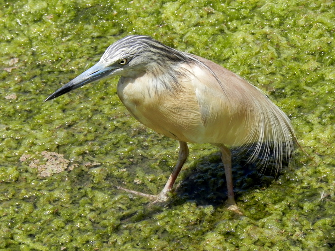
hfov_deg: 5.9
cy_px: 126
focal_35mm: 337
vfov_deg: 4.4
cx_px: 168
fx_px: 3261
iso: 160
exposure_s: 1/275
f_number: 8
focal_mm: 59.9
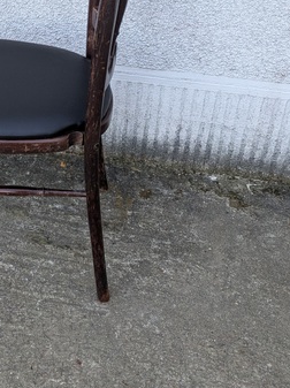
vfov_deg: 36.0
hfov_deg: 27.5
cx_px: 62
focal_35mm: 52
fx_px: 582
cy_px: 94
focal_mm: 5.43
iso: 154
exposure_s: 1/370
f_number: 1.89
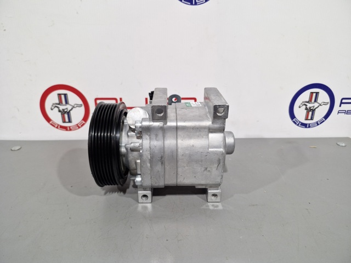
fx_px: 233
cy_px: 132
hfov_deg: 73.9
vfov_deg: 58.9
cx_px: 176
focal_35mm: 23
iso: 50
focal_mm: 5.54
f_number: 1.8
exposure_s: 1/100
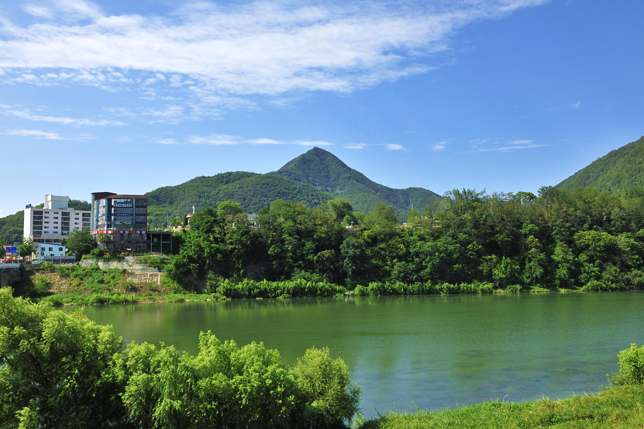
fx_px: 572
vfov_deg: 41.1
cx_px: 322
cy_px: 214
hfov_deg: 58.7
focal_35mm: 32
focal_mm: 32
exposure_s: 1/160
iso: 100
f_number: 11
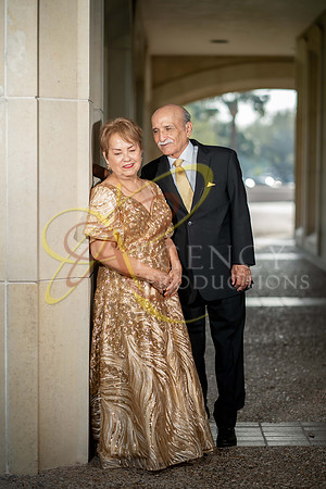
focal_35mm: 85
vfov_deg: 23.9
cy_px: 244
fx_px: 1154
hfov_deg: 16.1
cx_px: 163
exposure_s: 1/1250
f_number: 2.2
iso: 200
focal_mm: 85
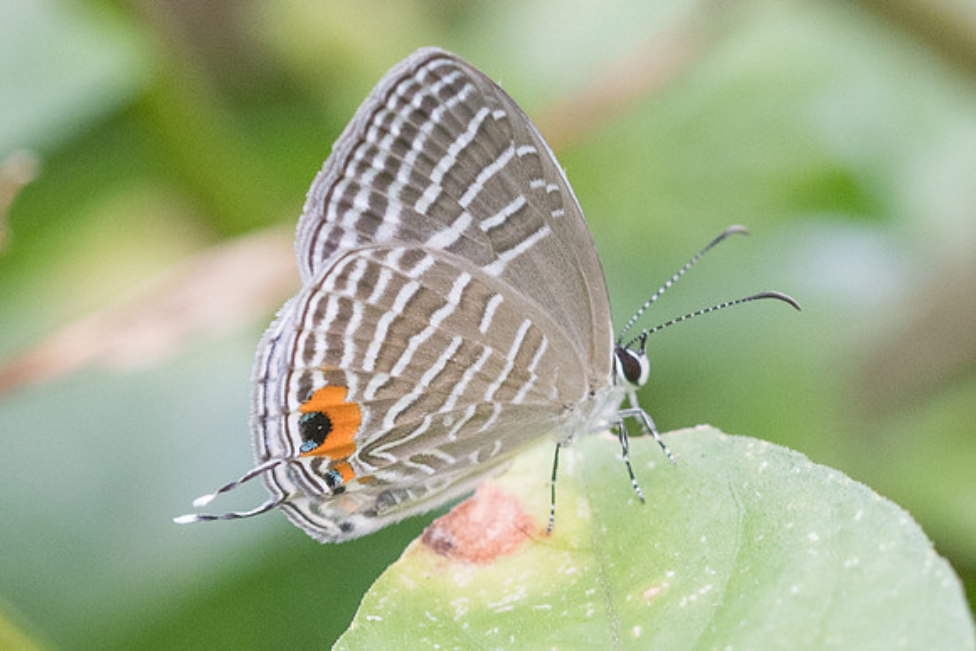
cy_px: 381
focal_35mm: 658
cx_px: 535
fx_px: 17846
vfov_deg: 2.1
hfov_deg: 3.1
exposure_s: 1/320
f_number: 5
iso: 800
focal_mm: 150
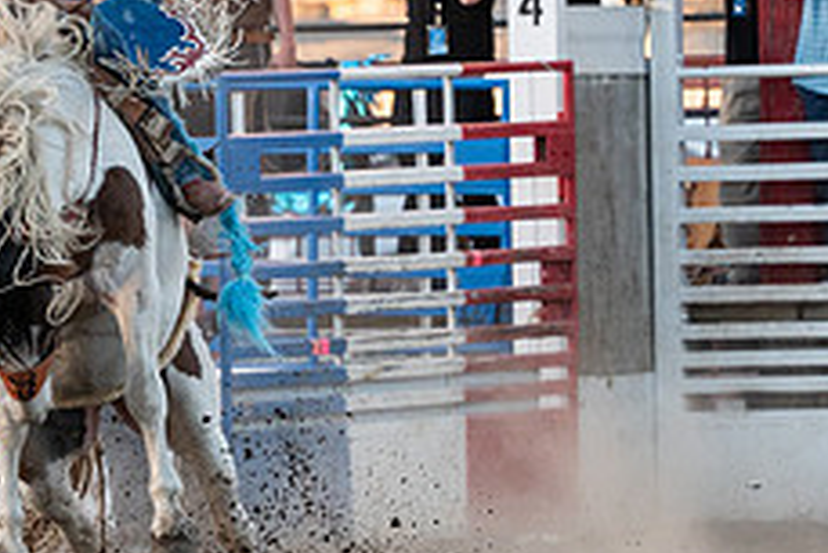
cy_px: 300
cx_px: 324
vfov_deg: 2.4
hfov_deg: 3.6
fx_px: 13095
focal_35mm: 569
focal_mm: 175
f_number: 5
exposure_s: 1/1250
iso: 1000
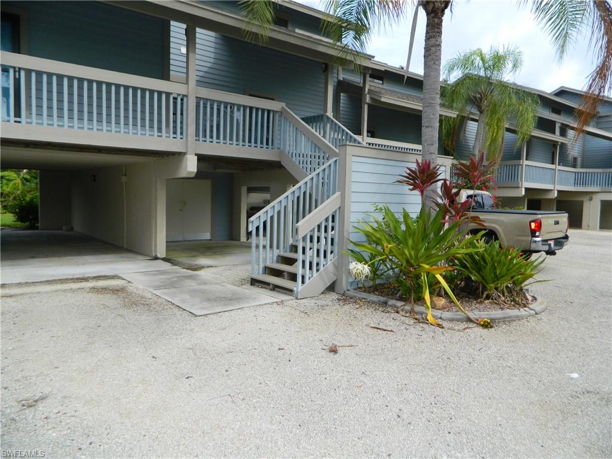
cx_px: 306
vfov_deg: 54.9
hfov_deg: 69.4
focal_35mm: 25
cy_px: 230
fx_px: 442
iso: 110
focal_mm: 4.5
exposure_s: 1/640
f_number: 3.1
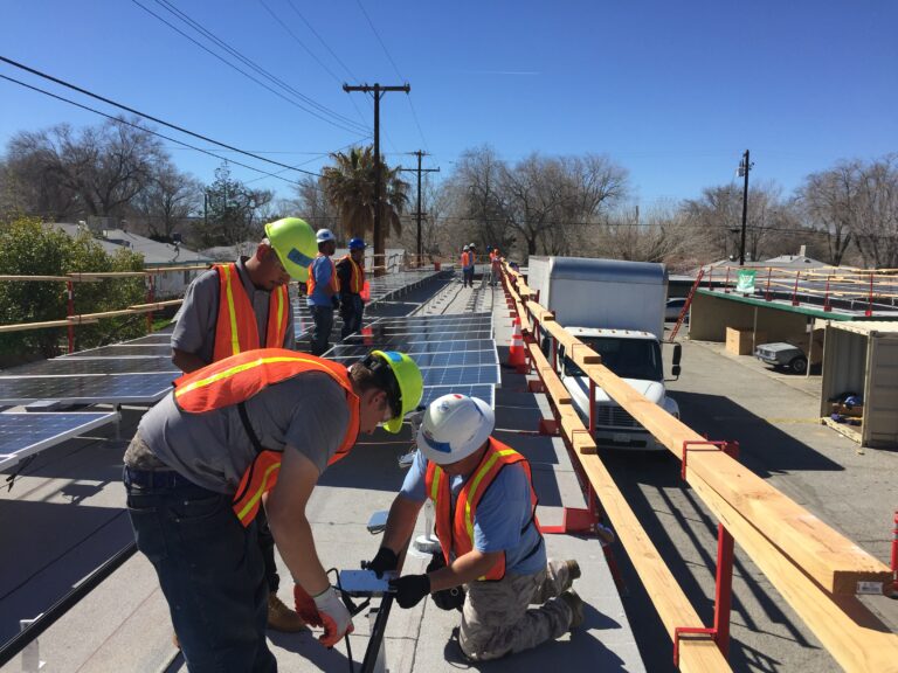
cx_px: 449
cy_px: 336
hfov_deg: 61.7
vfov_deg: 48.2
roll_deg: -0.9
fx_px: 752
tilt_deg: -8.0
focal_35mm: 29
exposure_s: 1/2326
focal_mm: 4.15
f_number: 2.2
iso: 32
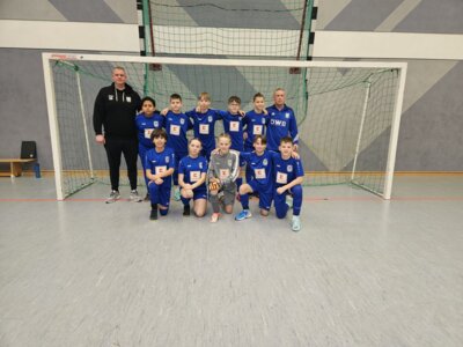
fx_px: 308
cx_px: 232
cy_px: 174
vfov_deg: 58.9
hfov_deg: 73.9
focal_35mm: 23
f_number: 1.8
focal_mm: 5.4
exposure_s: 1/100
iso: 160
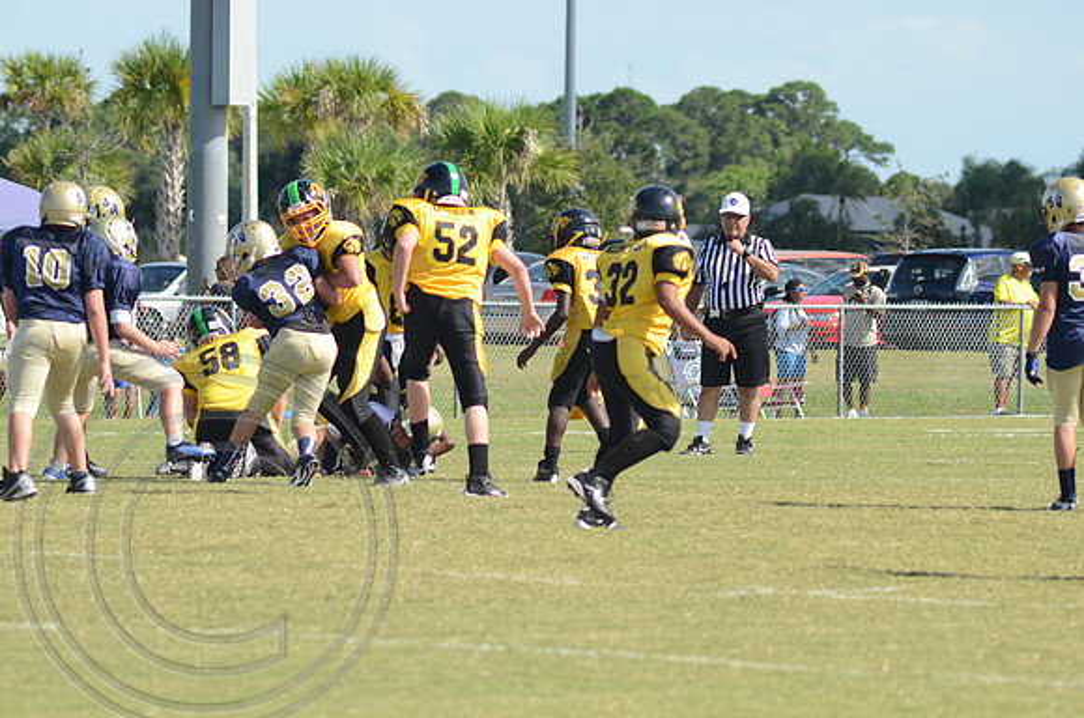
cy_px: 359
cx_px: 542
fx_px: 9014
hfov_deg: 6.9
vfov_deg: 4.6
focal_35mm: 300
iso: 400
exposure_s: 1/1000
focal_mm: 200
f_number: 7.1
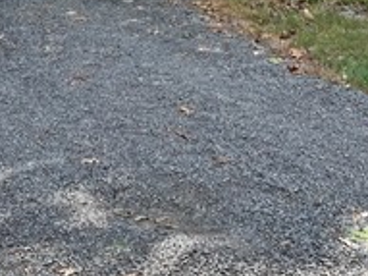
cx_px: 137
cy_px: -93
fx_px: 1371
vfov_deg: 11.2
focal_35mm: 129
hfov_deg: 15.3
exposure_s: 1/800
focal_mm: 12.29
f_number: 2.8
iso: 120
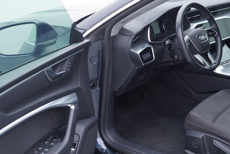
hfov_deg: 34.4
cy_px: 70
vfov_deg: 23.8
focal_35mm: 57
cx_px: 170
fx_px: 364
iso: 125
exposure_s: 1/40
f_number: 2.8
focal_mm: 24
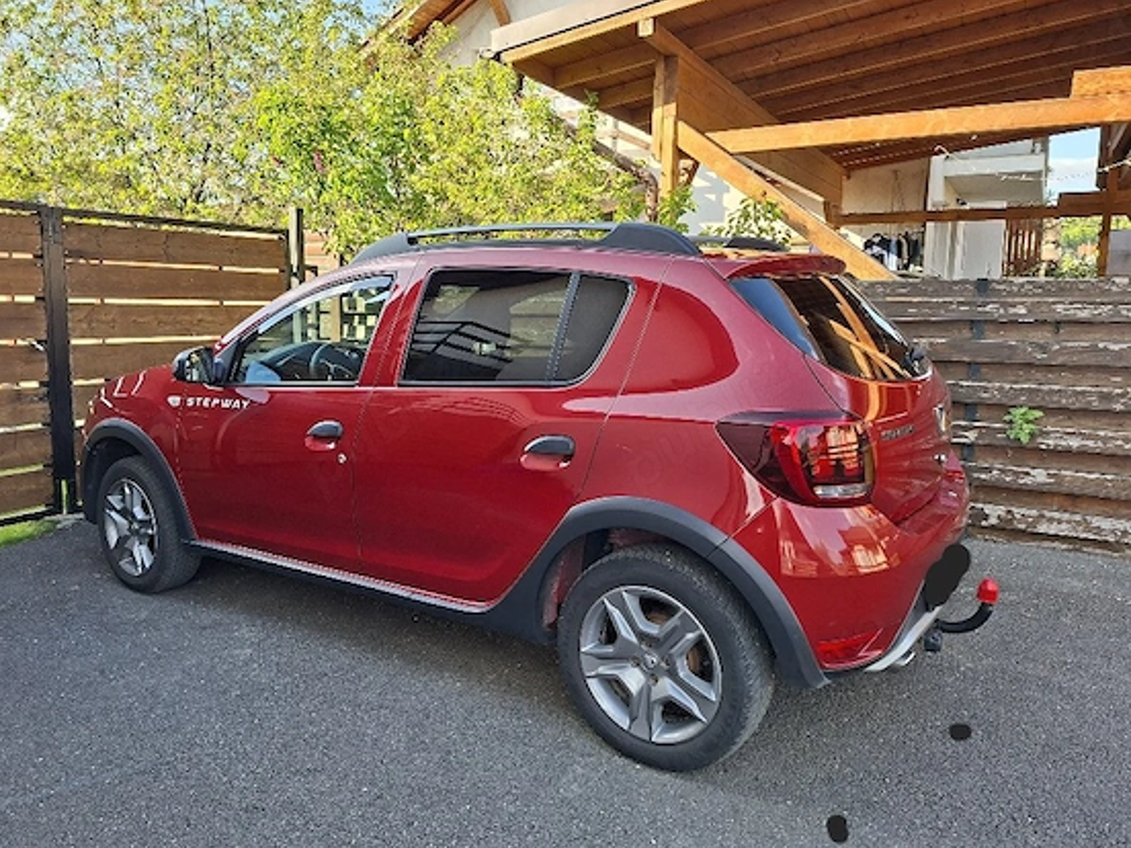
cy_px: 399
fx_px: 817
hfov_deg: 69.3
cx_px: 518
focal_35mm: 25
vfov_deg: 54.8
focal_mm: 5.54
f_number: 1.8
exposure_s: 1/303
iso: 50
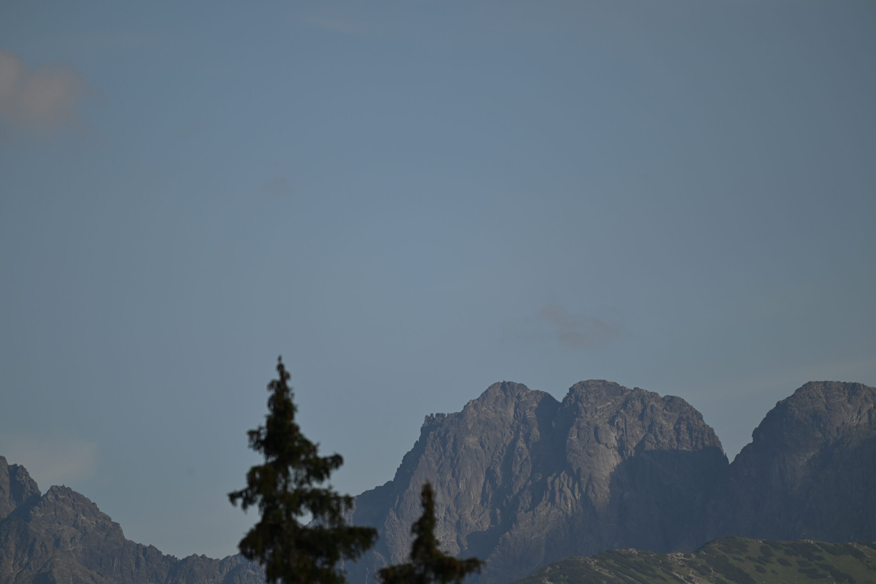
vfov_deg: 2.3
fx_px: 14600
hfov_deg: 3.4
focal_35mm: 600
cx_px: 438
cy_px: 292
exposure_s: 1/640
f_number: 6.3
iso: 110
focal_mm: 600
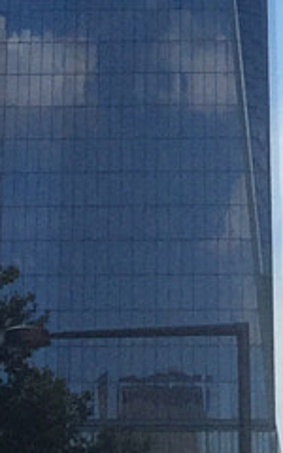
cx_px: 157
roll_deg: -3.2
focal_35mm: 205
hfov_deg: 6.4
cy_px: -755
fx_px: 2530
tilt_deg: +31.8
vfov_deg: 8.9
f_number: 2.2
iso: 32
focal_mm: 4.15
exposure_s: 1/3300
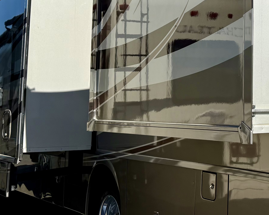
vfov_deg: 20.2
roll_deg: +0.2
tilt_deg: +5.5
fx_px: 597
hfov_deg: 23.4
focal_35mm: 75
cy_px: 38
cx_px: 316
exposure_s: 1/6173
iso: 80
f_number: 1.78
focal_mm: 6.76
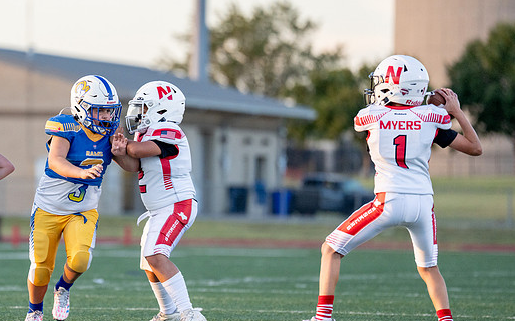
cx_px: 84
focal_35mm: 359
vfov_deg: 3.7
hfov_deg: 5.8
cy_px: 158
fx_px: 5038
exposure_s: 1/2000
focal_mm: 200
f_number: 2.8
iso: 1000
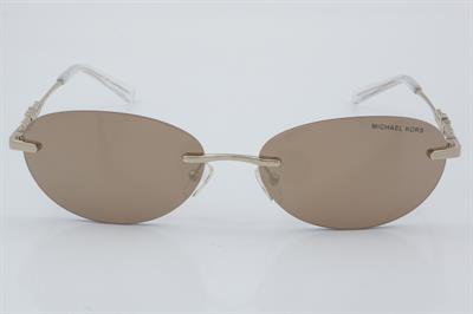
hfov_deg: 24.6
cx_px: 236
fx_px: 1083
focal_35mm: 82
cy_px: 157
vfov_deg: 16.5
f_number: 32
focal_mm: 55
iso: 100
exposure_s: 1/4
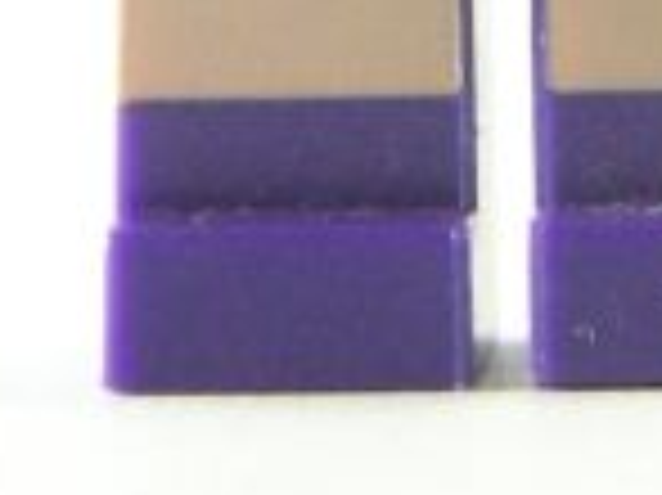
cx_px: 509
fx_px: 14007
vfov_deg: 2.0
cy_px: -878
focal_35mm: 733
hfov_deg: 2.7
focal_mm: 17.5
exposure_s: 1/20
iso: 200
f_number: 3.2
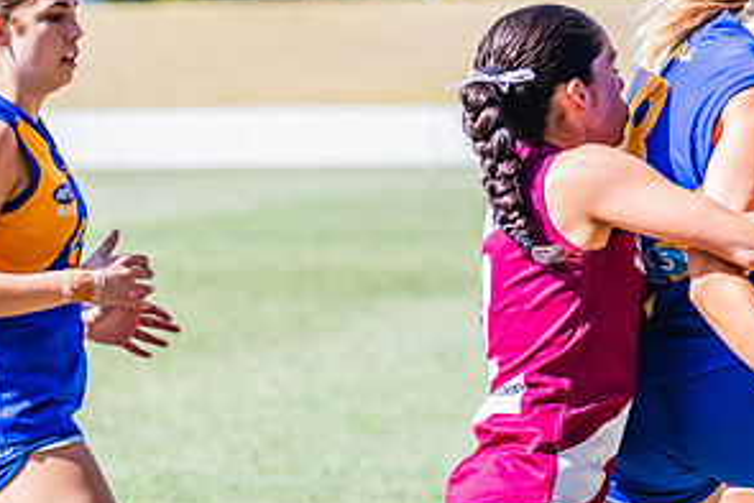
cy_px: 336
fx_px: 7166
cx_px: 682
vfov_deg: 4.0
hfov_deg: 6.0
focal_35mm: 342
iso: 800
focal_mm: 170
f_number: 6.3
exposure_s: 1/1600
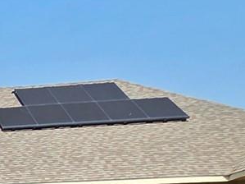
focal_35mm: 89
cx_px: -433
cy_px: 432
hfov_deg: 12.6
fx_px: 630
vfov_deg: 12.9
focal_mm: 2.2
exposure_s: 1/1108
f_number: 2.2
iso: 50
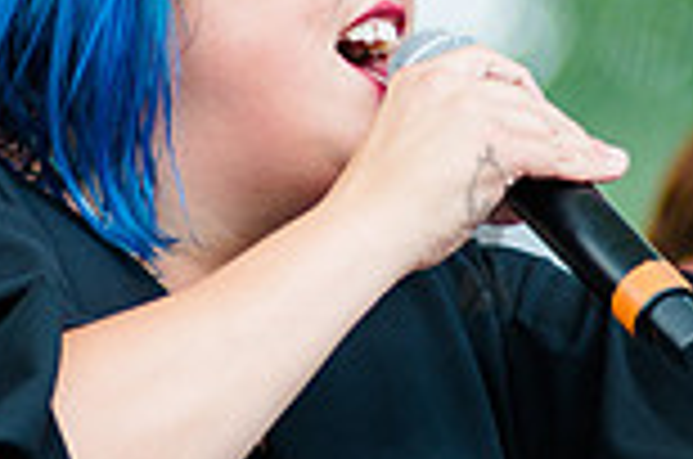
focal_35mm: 883
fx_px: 16963
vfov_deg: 1.6
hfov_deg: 2.3
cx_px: 266
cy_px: 143
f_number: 2.8
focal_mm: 200
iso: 200
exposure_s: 1/200
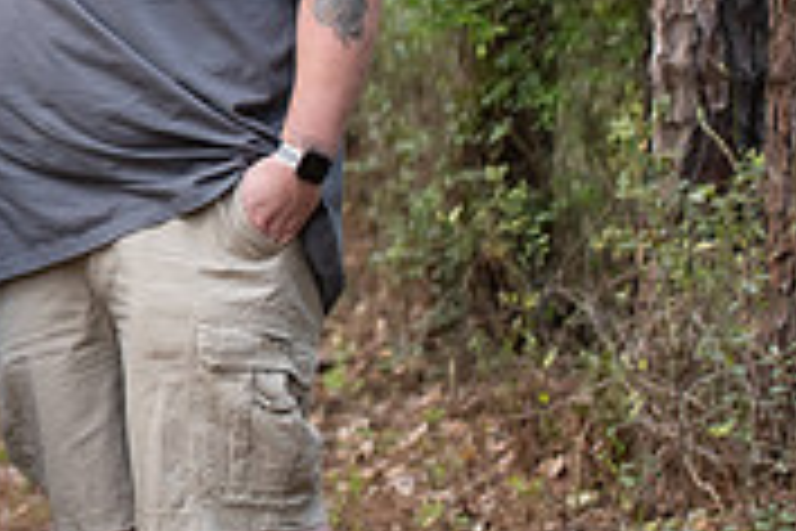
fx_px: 5063
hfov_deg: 8.8
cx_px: -337
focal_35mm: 229
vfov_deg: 6.0
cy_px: -2
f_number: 2.8
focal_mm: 70
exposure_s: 1/400
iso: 1000
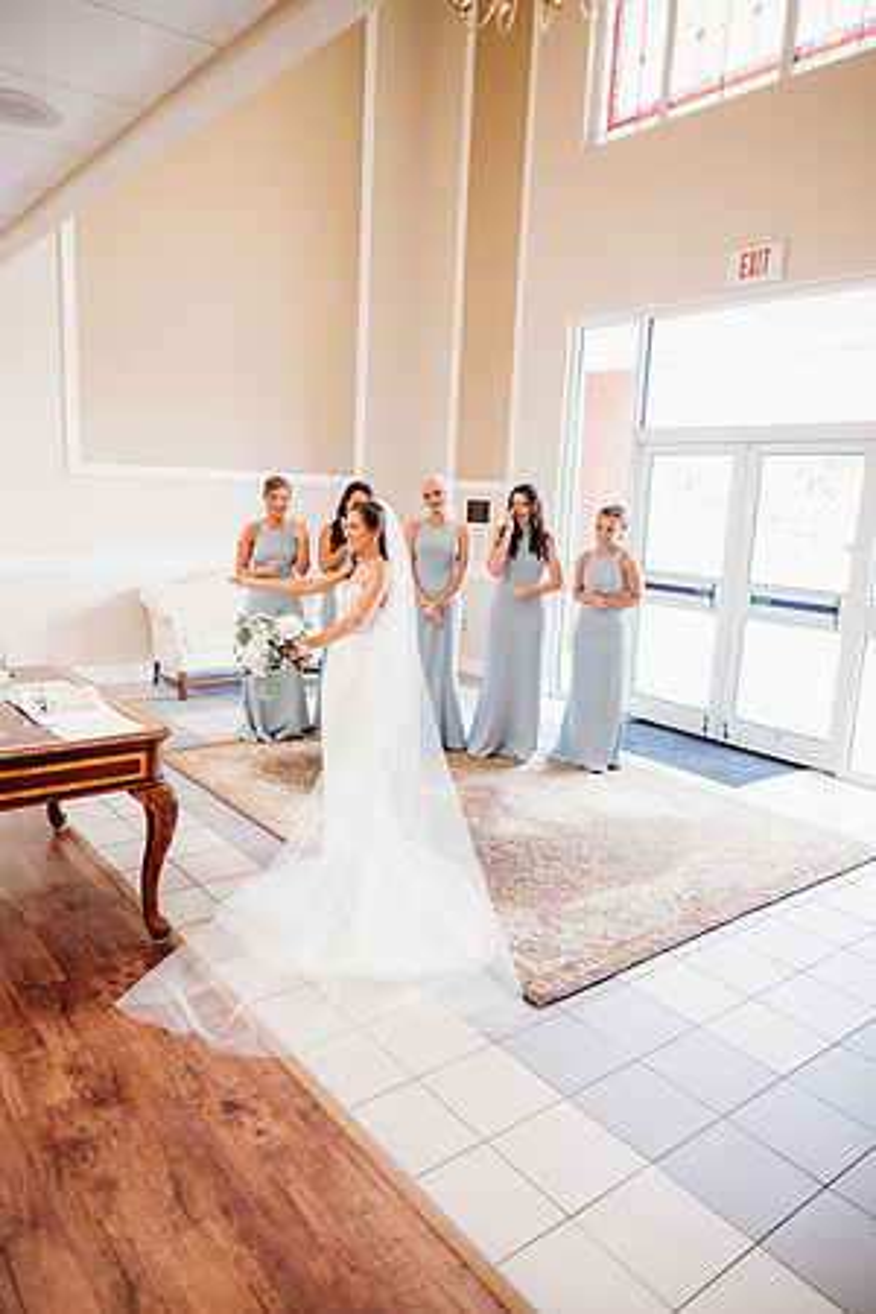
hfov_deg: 53.1
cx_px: 438
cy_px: 657
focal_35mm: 24
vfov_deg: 73.7
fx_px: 876
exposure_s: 1/160
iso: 640
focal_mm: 24
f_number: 2.5
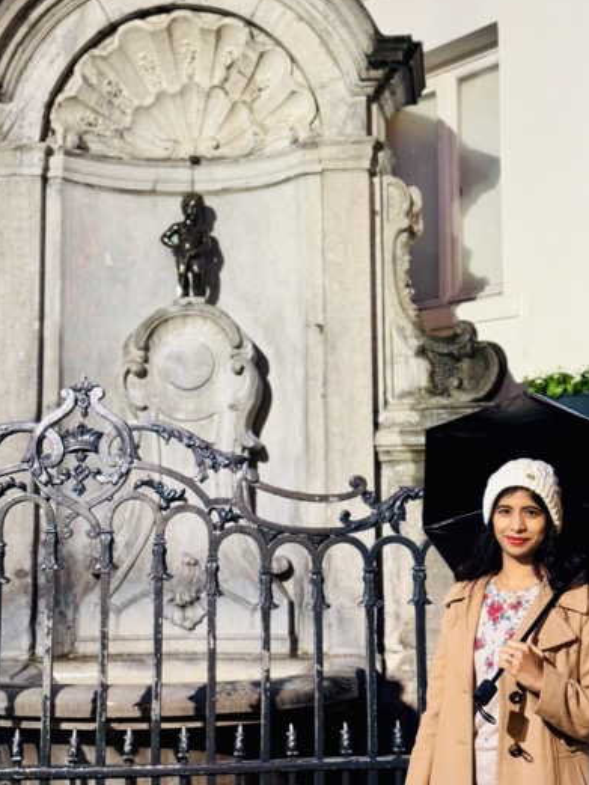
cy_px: 341
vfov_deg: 32.6
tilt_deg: +9.7
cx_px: 306
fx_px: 1338
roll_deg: +0.1
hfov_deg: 24.8
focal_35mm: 59
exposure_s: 1/33
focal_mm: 6.86
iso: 320
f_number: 1.78
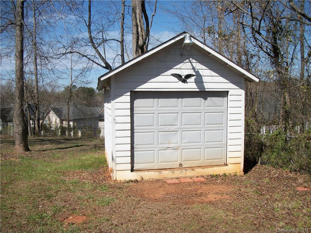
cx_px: 156
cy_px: 116
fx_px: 287
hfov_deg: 56.8
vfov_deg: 44.2
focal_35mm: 32
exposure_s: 1/250
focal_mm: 5.7
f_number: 8.8
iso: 80
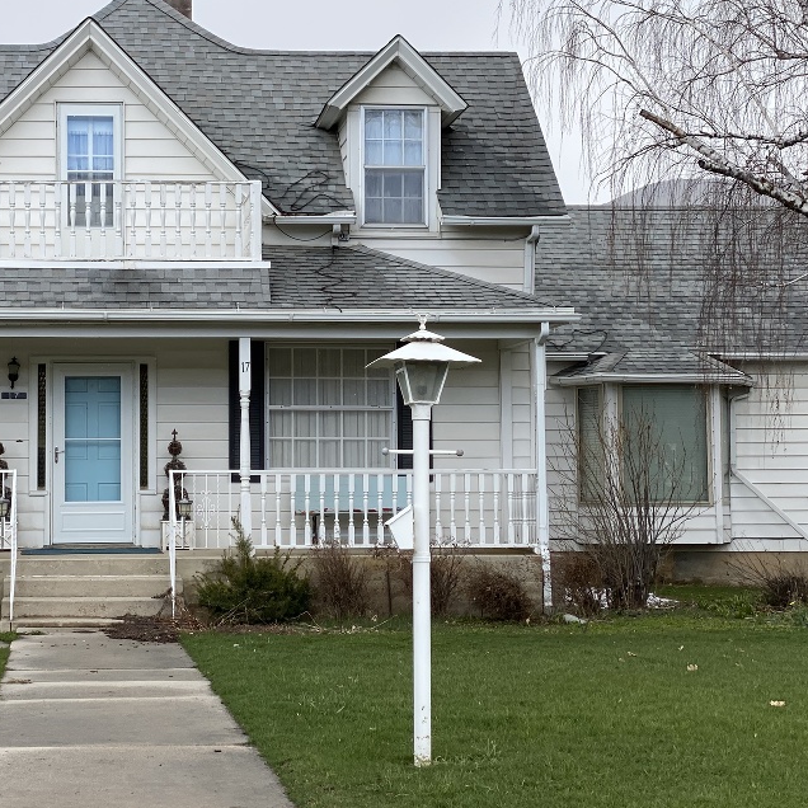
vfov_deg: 23.4
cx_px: 253
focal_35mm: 74
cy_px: 409
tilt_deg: +3.5
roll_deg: +0.5
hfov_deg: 23.2
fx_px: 1954
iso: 20
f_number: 2
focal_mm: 6
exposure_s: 1/505
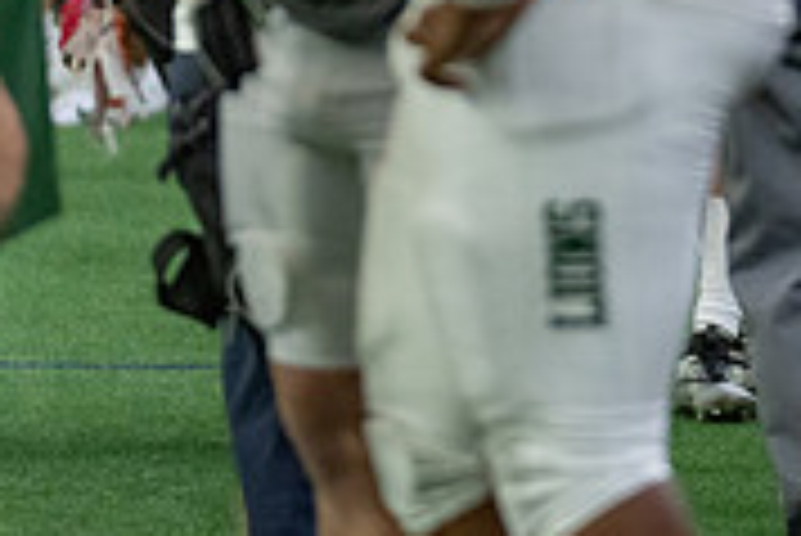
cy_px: -313
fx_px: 10154
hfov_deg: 4.5
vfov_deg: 3.0
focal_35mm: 456
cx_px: 1026
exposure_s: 1/640
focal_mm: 140
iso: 4000
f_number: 2.8
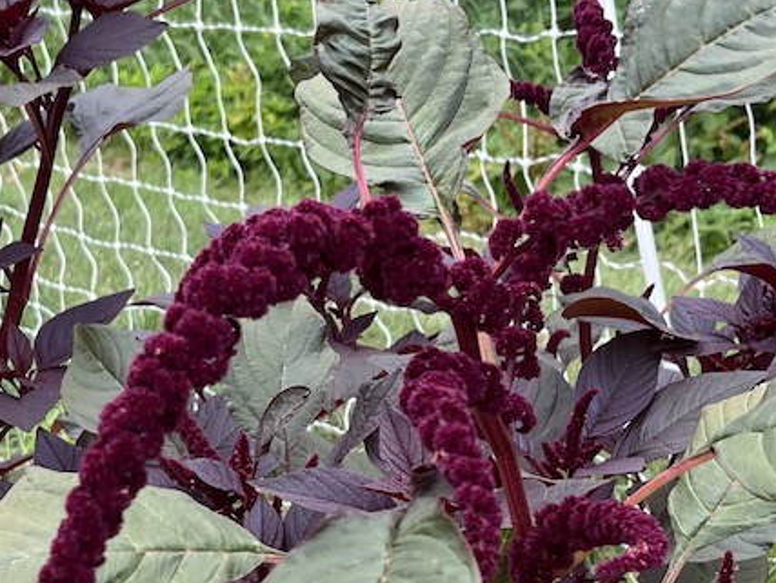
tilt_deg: -22.5
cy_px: 459
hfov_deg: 26.6
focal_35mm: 73
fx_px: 1638
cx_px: 305
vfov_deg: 20.0
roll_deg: +1.9
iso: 50
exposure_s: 1/571
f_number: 1.6
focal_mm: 5.1
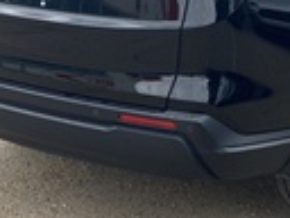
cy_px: -1
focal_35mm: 92
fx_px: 771
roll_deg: -1.0
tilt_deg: -12.3
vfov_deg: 15.8
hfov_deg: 21.2
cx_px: 208
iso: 20
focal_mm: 3.99
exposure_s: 1/122
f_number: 1.8
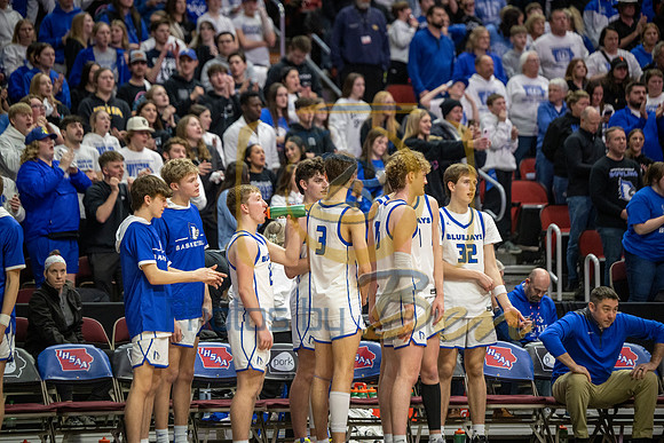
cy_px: 222
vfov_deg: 8.9
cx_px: 332
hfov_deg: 13.2
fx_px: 2859
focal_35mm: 155
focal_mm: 155
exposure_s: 1/800
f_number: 2.8
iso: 2500
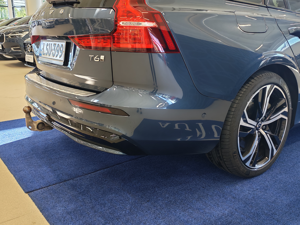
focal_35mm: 34
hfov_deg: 54.0
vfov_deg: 41.8
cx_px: 150
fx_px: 295
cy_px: 112
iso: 217
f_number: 1.9
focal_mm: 6.12
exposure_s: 1/100
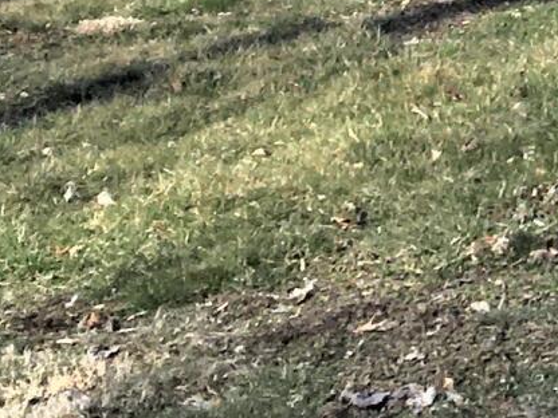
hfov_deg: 8.3
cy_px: -401
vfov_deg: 6.9
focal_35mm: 209
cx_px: 1553
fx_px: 3369
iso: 25
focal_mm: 4.15
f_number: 2.2
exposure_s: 1/1374
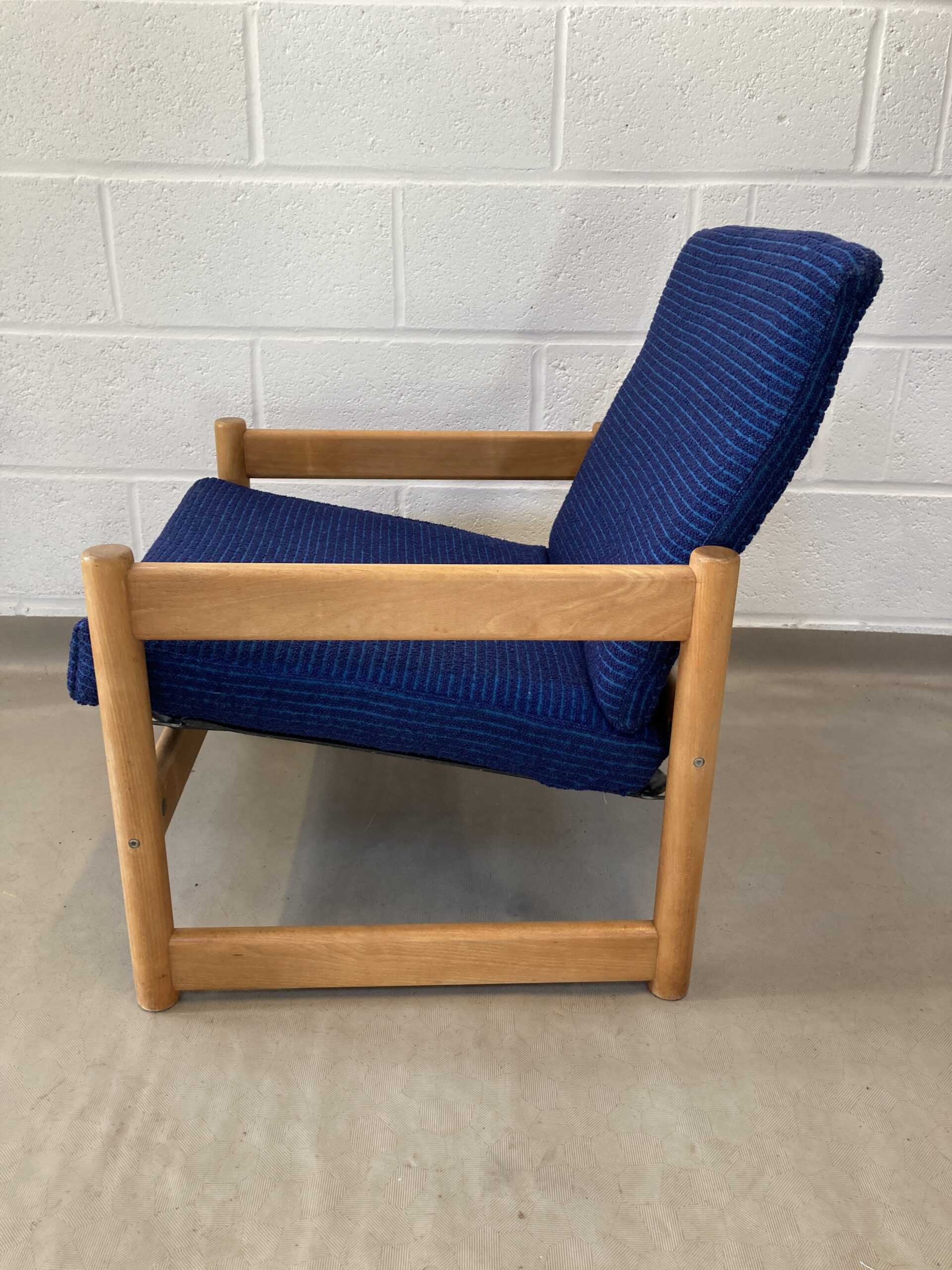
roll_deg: -1.3
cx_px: 476
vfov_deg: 63.4
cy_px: 635
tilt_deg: -18.3
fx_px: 1027
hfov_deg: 49.7
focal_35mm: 28
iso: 80
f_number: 1.8
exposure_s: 1/50
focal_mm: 3.99
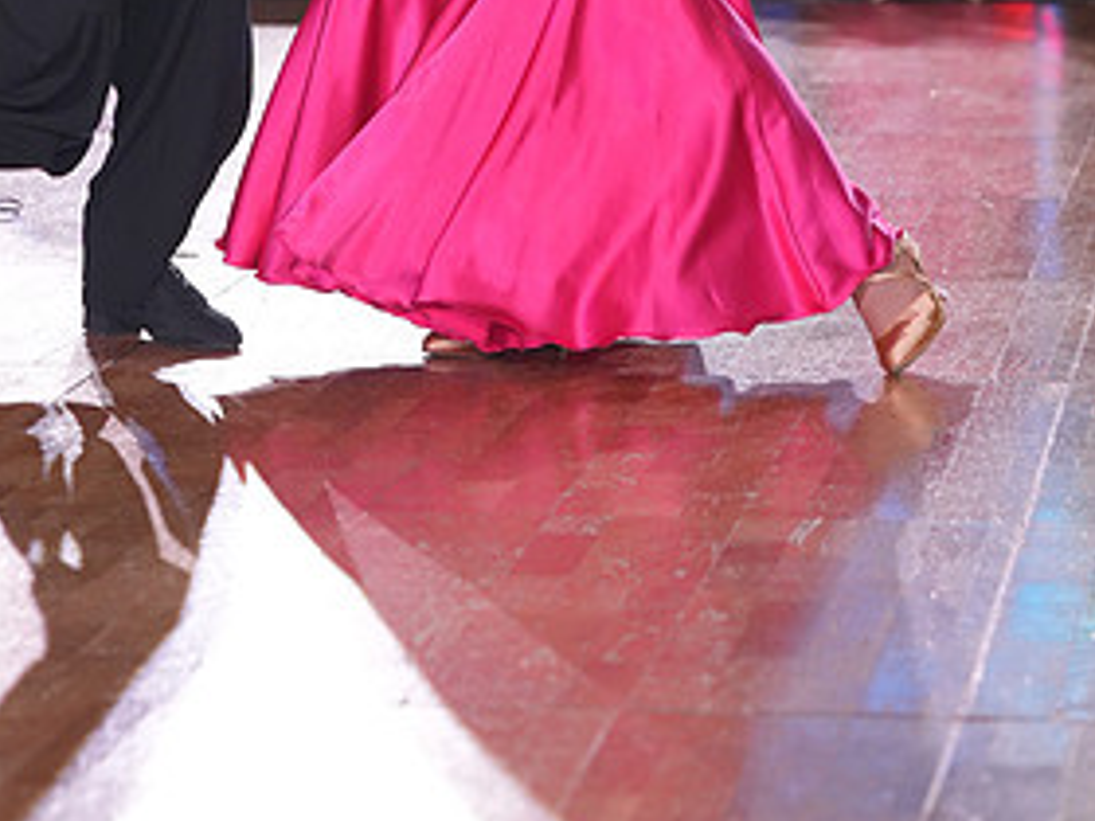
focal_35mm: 199
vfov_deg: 7.4
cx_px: 342
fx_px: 6295
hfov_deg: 9.9
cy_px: -258
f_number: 4
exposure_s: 1/500
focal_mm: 100
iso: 1600
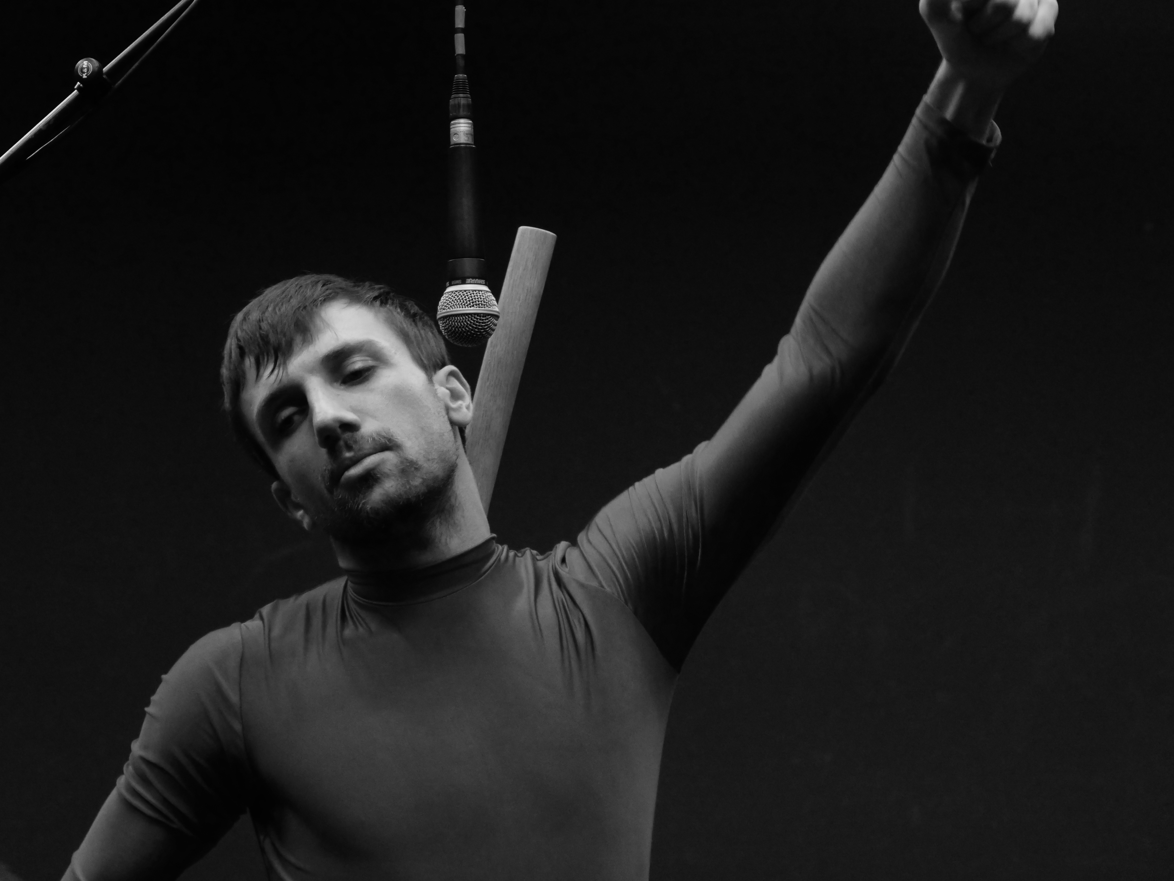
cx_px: 587
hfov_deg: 16.4
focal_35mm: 120
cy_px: 440
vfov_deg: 12.3
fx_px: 4070
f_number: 5.6
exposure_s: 1/8
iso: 3200
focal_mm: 60
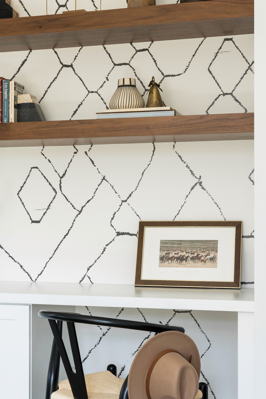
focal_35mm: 70
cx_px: 45
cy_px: 228
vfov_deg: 28.8
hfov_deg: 19.2
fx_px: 776
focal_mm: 42
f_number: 9
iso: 400
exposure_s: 1/13
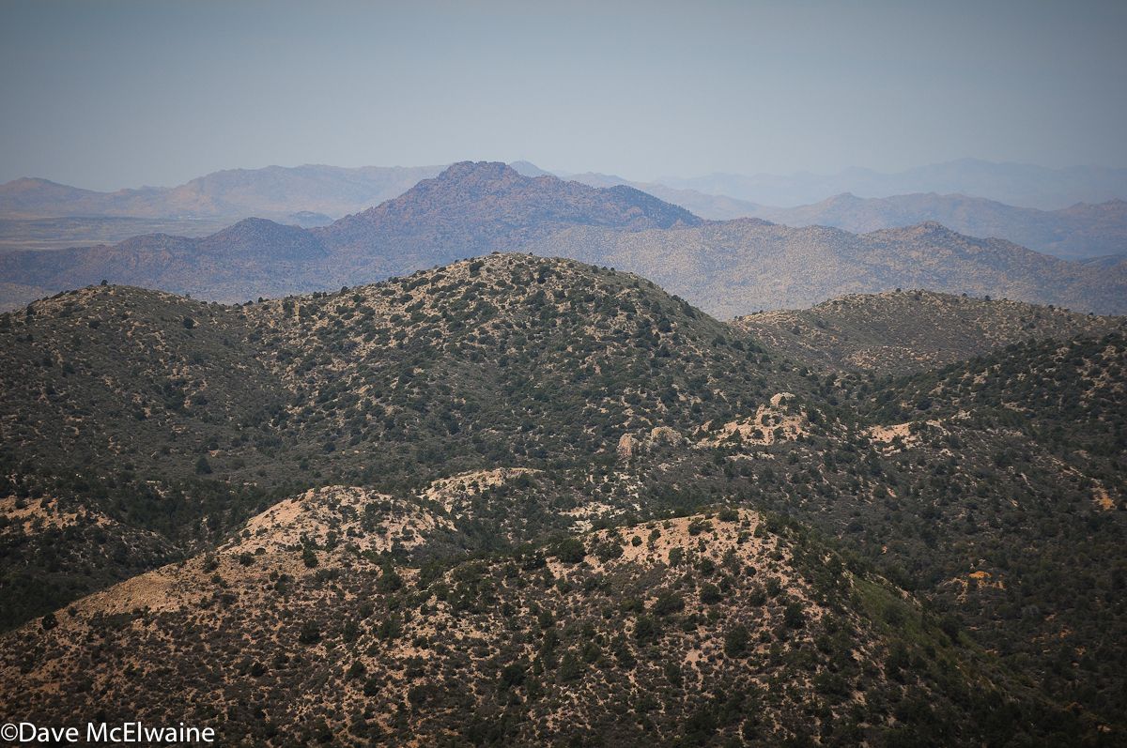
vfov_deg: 7.6
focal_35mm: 180
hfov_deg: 11.4
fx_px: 5628
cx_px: 564
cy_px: 374
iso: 200
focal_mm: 120
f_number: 3.2
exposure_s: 1/2000
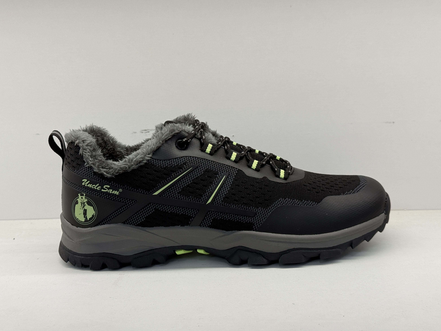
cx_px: 217
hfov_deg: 38.9
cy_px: 163
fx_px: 624
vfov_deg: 29.7
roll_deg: +2.3
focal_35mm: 49
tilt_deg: -10.7
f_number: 1.78
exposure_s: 1/194
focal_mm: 6.76
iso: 64
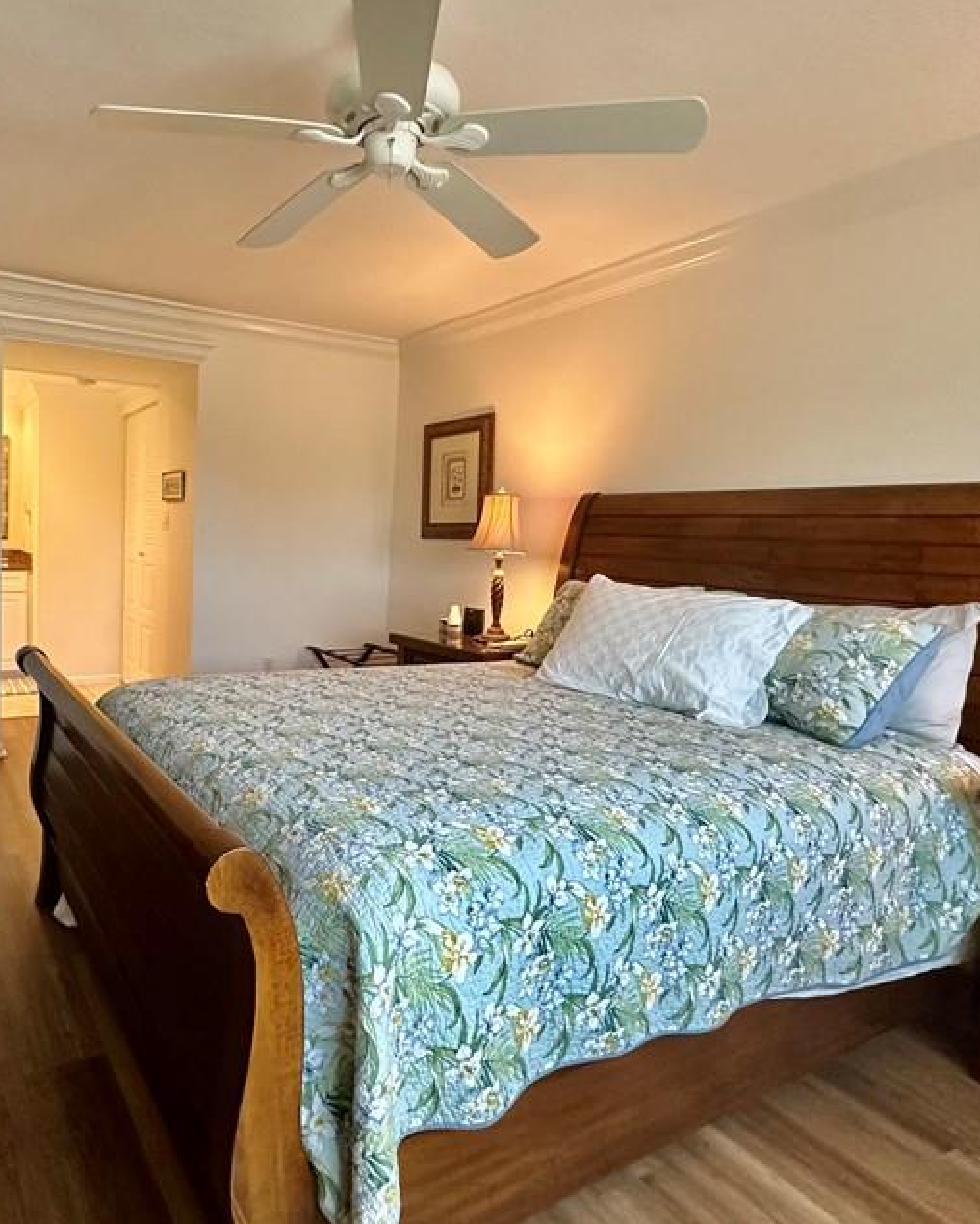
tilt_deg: -5.7
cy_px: 595
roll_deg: -1.6
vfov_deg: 75.0
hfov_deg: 61.4
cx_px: 316
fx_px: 797
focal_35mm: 22
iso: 320
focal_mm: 2.22
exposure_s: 1/120
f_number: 2.2
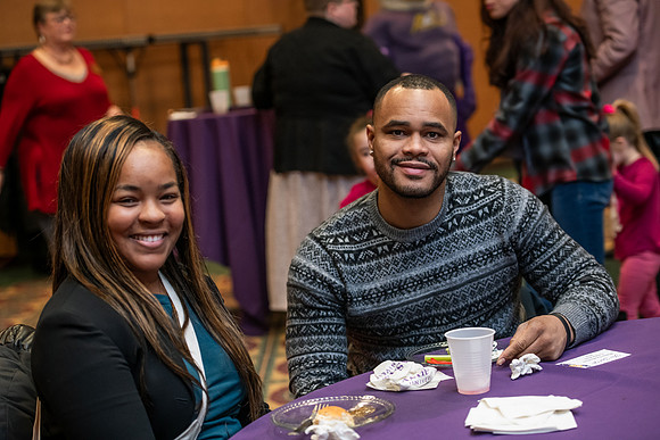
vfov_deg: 18.2
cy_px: 220
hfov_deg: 27.0
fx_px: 1375
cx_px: 330
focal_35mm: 75
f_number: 3.5
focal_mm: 75
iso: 1600
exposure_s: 1/160
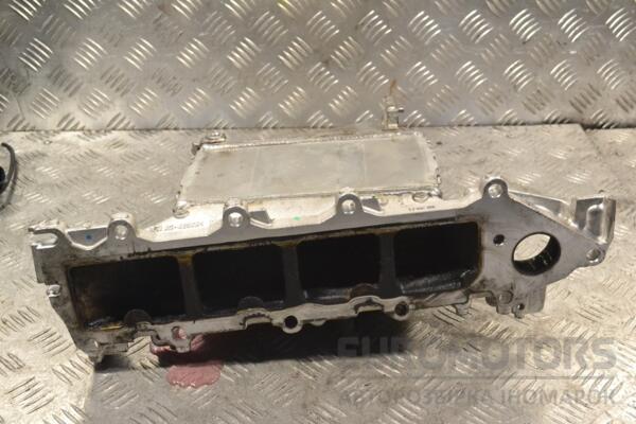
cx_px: 318
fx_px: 848
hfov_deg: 41.1
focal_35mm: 48
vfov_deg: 28.1
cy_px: 212
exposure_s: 1/320
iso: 3200
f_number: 9
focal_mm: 32
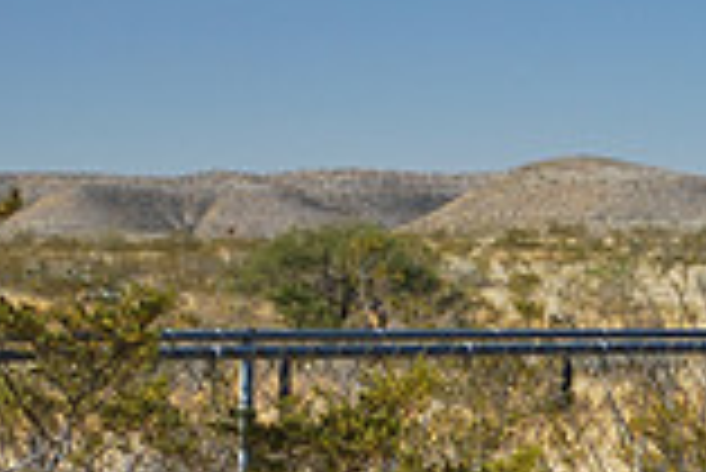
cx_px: 621
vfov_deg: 4.5
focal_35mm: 305
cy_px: 607
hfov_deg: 6.7
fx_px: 5984
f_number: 5.6
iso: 100
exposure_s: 1/80
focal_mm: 55
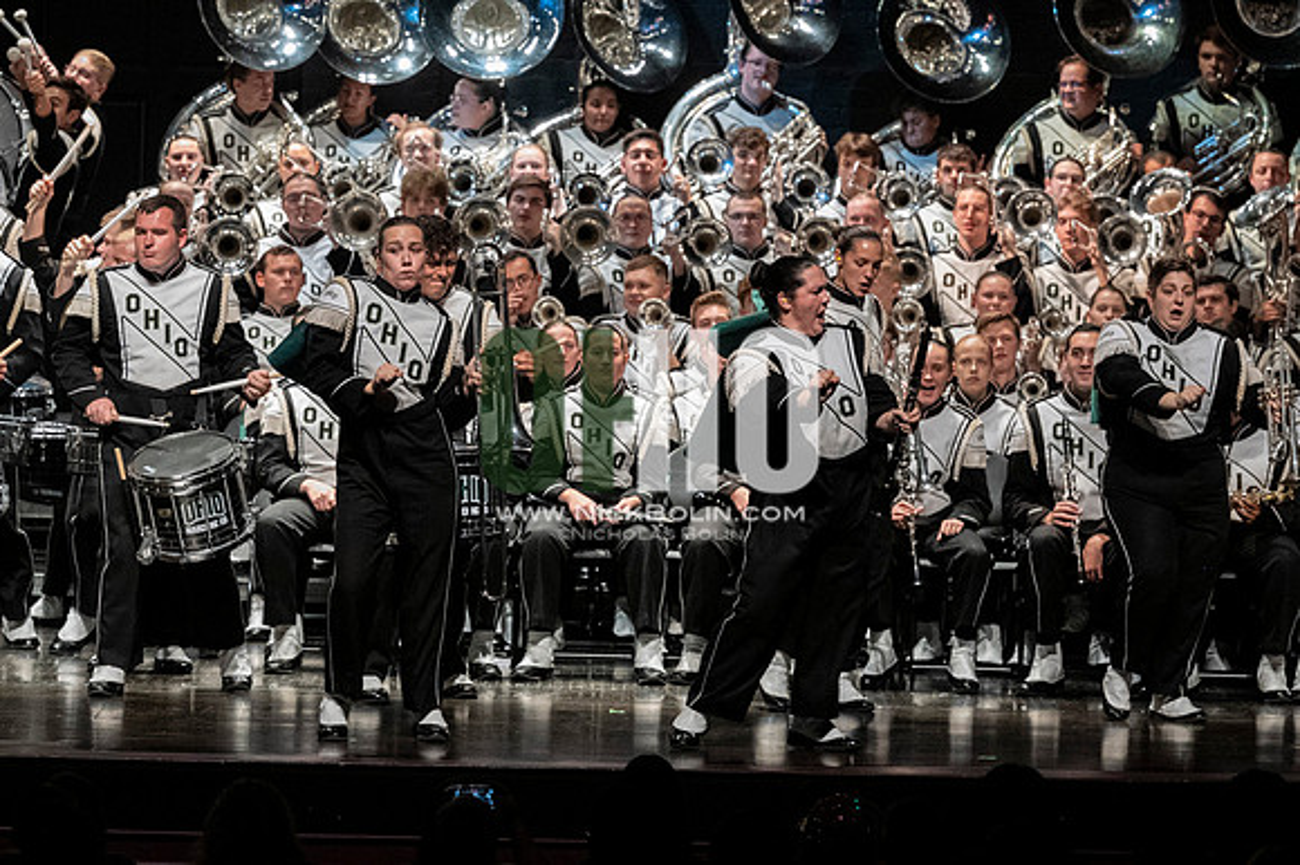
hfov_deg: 9.8
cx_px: 650
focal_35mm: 210
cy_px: 432
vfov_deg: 6.5
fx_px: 7579
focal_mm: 140
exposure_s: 1/500
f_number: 4
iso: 4000
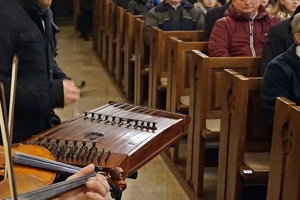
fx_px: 616
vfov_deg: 18.3
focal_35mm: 74
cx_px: 60
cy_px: 135
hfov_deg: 26.8
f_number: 4.5
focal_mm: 24
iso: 6400
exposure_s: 1/40
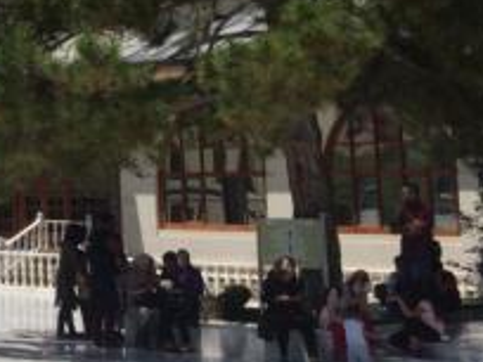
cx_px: -315
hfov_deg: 17.3
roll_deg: -0.2
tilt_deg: +9.0
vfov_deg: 14.8
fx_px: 1367
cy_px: -5
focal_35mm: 98
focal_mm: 4.15
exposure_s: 1/4115
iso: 32
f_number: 2.2
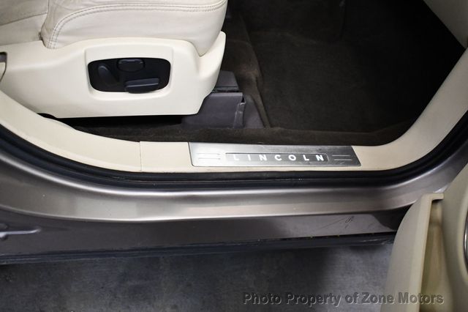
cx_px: 234
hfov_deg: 53.2
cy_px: 156
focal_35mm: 36
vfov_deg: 36.8
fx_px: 468
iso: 3200
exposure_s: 1/125
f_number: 3.8
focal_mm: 24
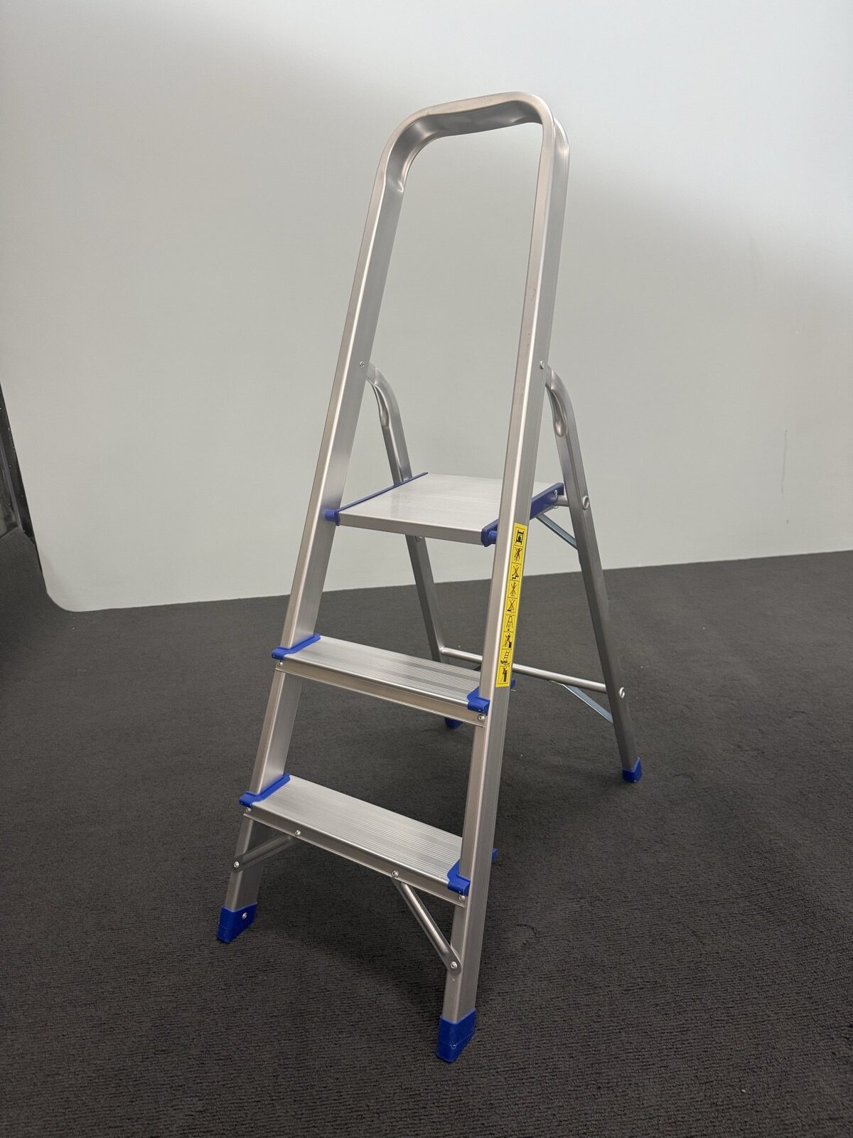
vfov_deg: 71.6
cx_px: 426
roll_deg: +3.8
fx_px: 789
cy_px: 569
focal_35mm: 24
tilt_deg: -20.0
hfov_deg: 56.8
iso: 200
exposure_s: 1/81
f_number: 1.78
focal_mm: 6.76
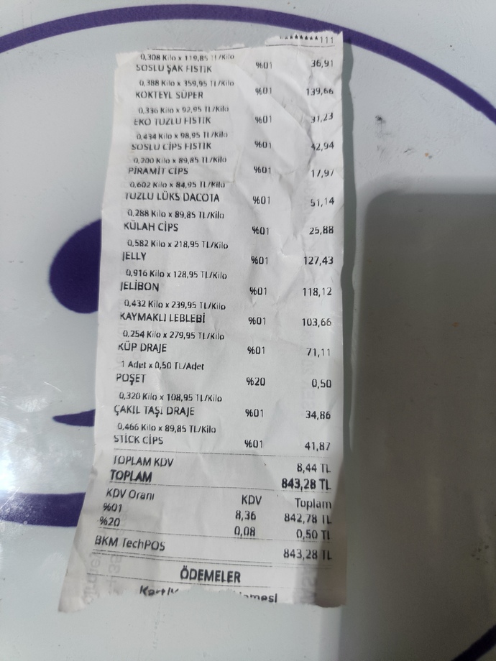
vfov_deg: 73.9
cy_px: 330
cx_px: 248
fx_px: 439
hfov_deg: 58.9
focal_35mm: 23
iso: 545
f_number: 1.75
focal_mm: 5.25
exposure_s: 1/50
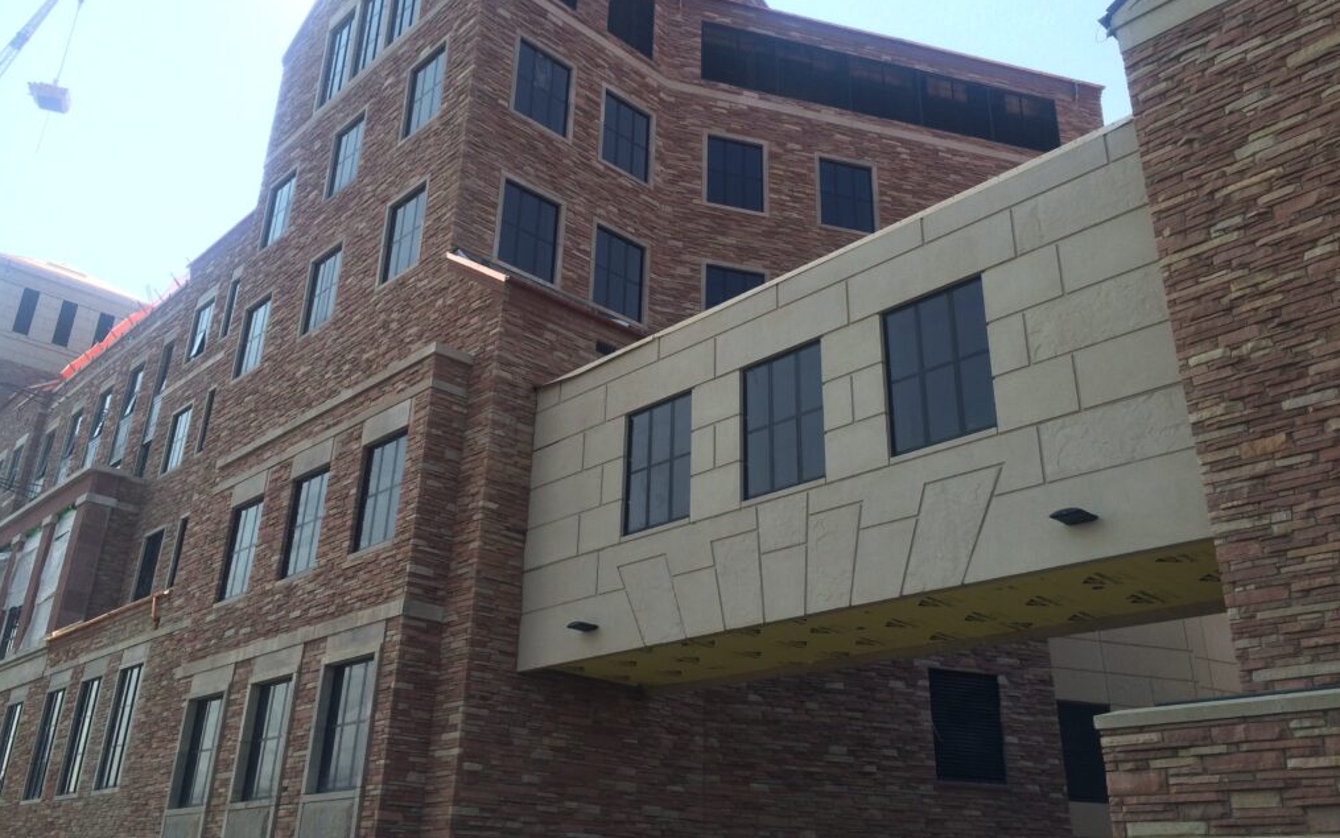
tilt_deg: +25.7
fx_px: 1132
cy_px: 373
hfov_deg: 61.2
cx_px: 669
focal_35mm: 31
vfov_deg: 40.6
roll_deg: -1.7
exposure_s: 1/1325
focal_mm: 4.15
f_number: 2.2
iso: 32
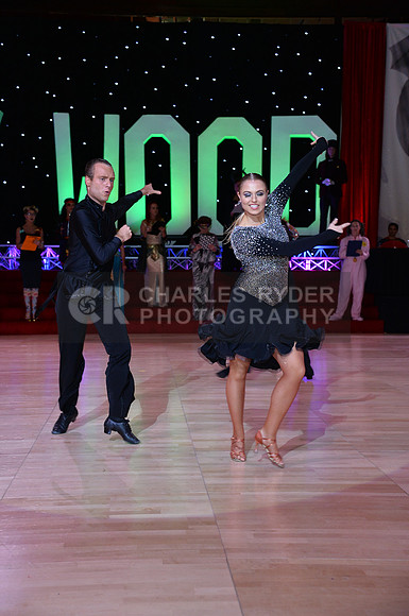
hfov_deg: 25.9
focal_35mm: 52
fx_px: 889
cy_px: 308
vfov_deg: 38.2
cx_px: 204
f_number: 5
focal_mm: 52
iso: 1600
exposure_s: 1/250
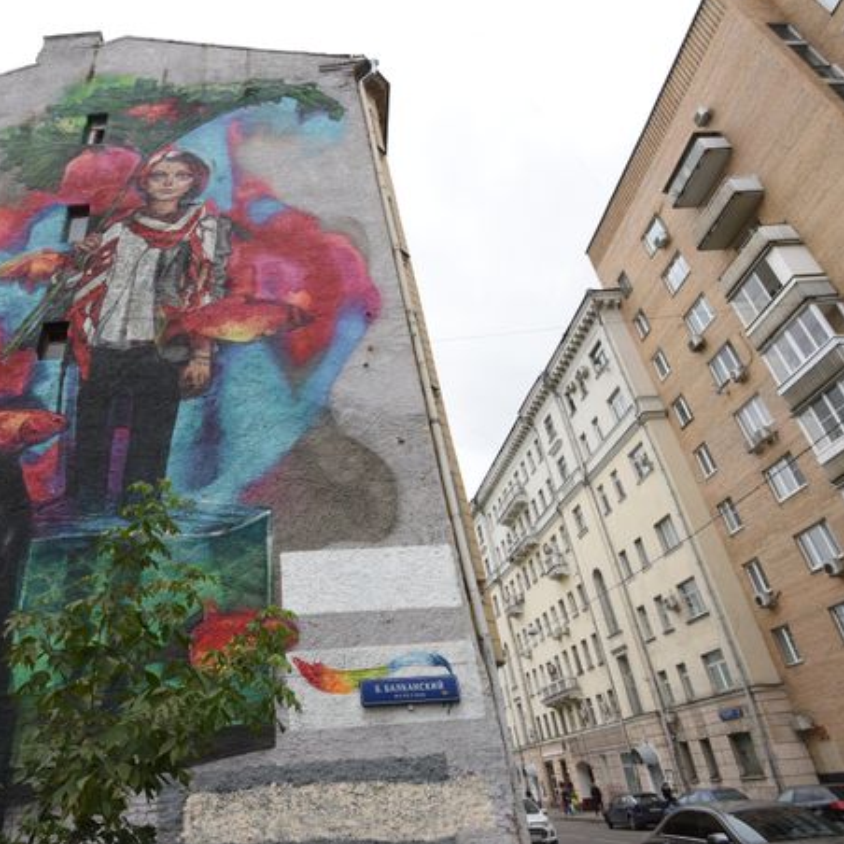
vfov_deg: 72.1
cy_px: 413
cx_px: 286
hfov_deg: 70.2
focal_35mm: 21
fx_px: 579
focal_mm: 16
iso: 1400
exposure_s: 1/1000
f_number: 5.6
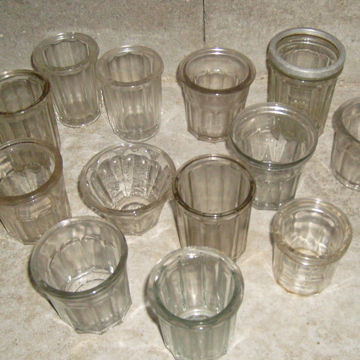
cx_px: 223
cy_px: 195
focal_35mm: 45
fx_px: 529
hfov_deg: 37.3
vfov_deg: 37.5
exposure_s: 1/45
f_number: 2.8
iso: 400
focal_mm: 5.8
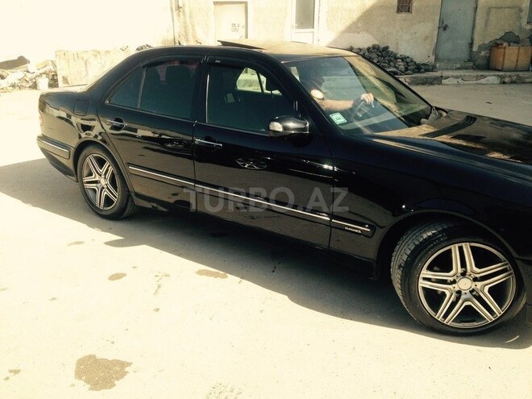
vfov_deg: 42.9
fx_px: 507
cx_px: 266
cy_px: 200
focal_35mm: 33
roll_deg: -1.0
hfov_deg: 55.4
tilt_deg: -16.6
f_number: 2.4
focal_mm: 4.12
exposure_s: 1/861
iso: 50
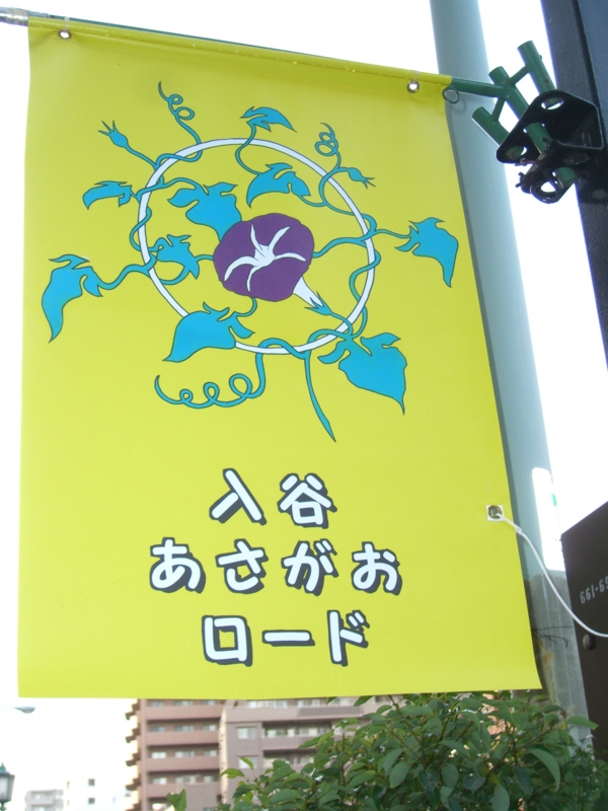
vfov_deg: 33.8
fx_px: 1335
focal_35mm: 57
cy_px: 406
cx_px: 304
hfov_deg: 25.7
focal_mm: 11.8
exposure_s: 1/100
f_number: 3.6
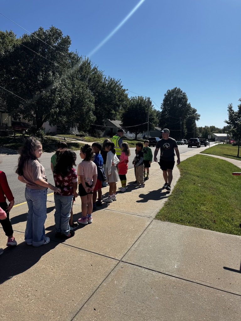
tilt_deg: -4.3
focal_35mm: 24
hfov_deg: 56.8
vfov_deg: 71.6
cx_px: 120
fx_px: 223
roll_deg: -0.1
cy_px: 160
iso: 80
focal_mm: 6.76
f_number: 1.78
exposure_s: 1/5814
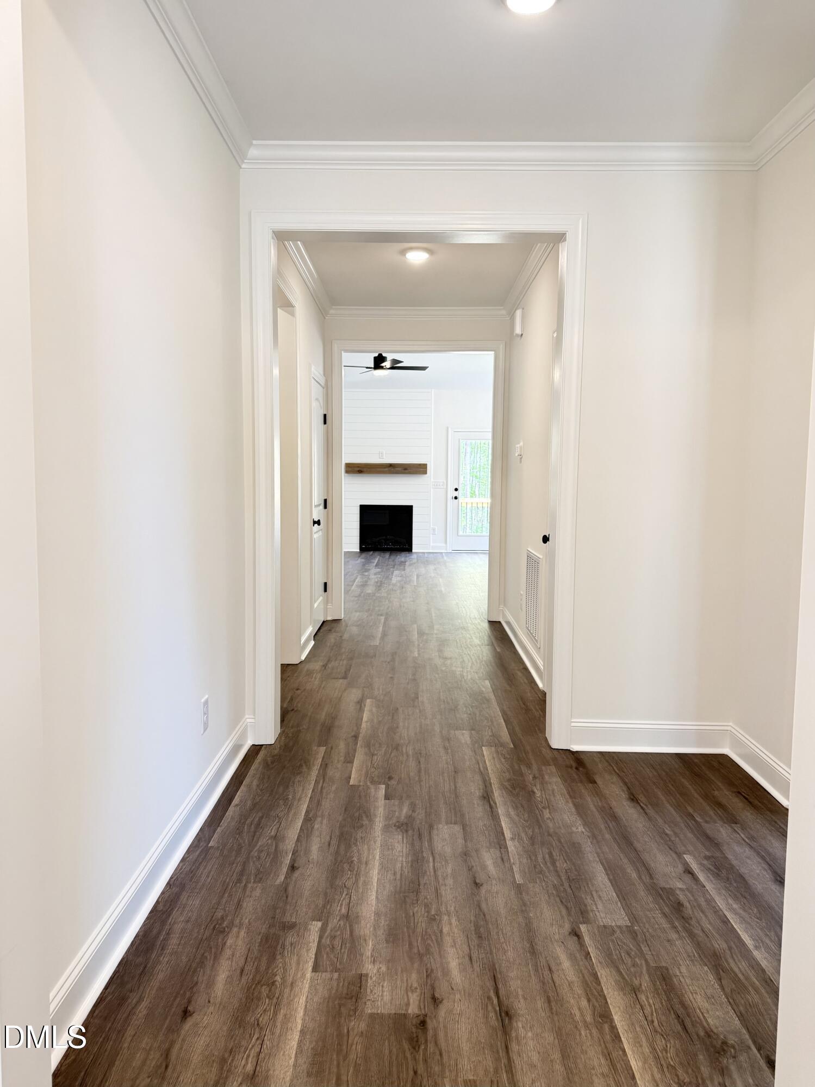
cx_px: 408
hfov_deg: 56.8
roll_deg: -0.7
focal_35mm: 24
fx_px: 754
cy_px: 544
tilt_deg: -4.1
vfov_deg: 71.6
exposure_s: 1/120
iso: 320
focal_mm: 6.76
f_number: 1.78
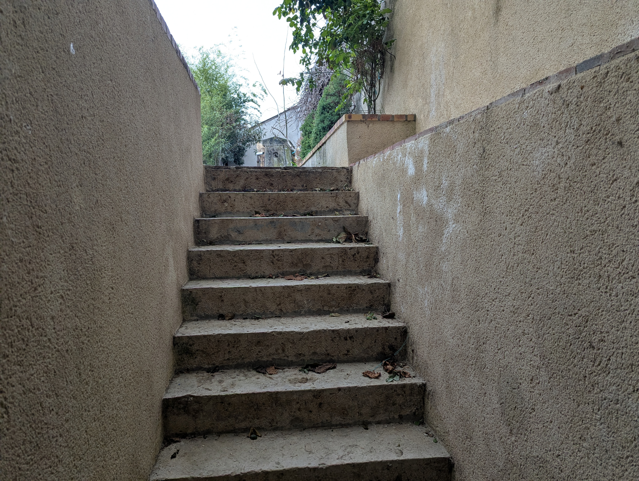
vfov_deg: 56.9
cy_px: 240
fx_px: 444
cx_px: 320
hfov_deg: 71.5
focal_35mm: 24
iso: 80
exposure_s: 1/226
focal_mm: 6.81
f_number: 1.85
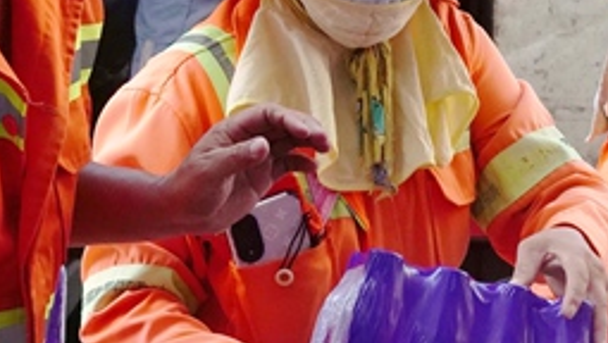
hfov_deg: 16.7
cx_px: 331
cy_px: 243
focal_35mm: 128
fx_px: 2066
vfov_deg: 9.5
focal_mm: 52
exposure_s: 1/2000
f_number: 10
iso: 8000
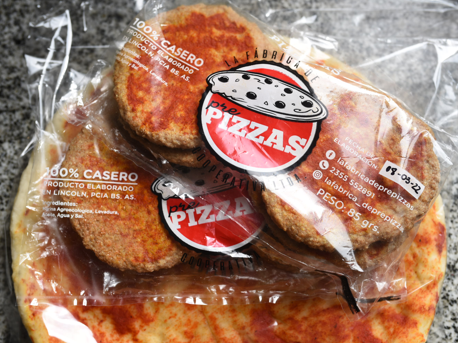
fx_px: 503
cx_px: 244
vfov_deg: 37.7
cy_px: 172
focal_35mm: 38
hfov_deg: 48.9
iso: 200
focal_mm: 35
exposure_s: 1/250
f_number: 5
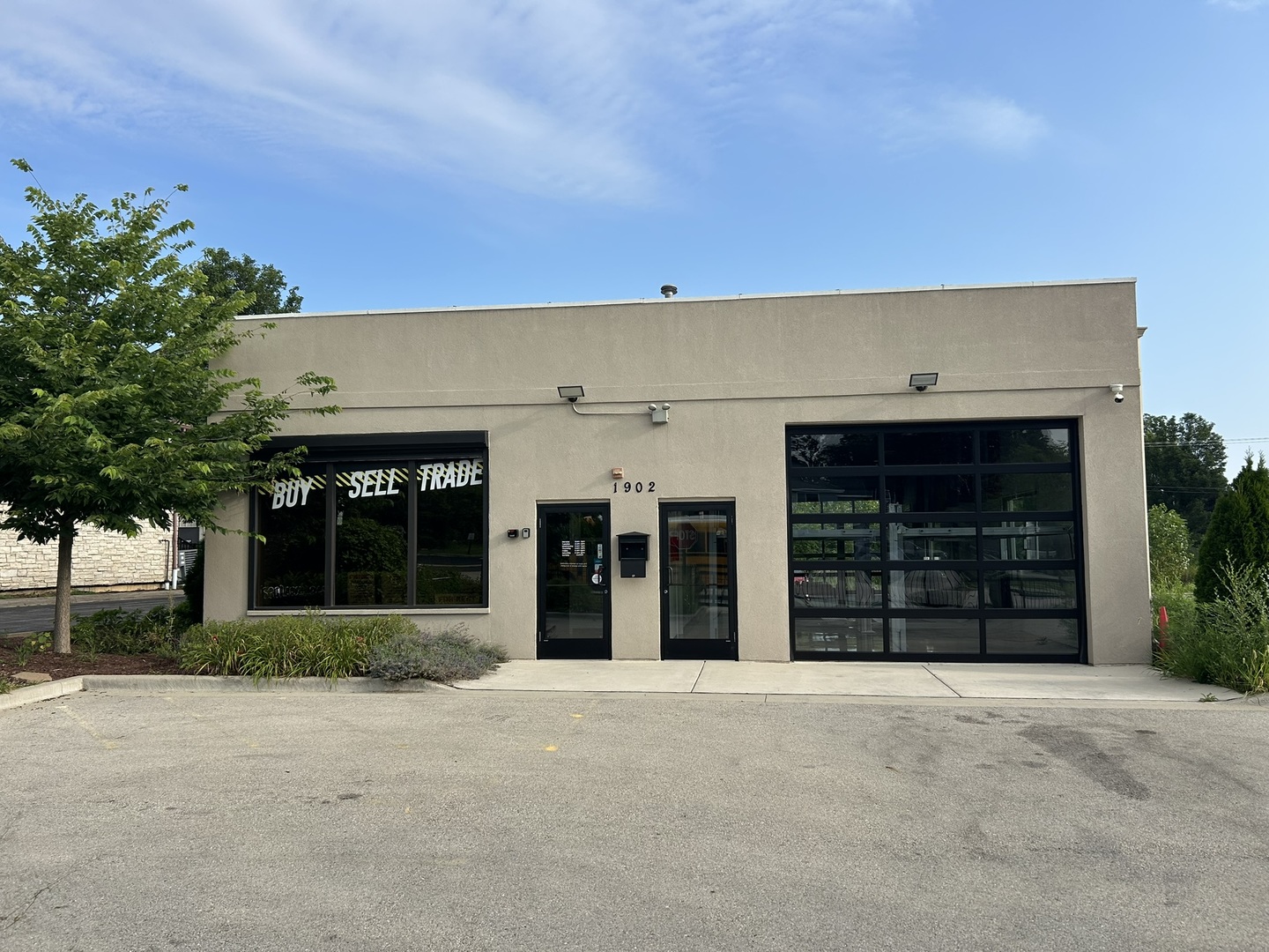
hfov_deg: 67.3
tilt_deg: +3.3
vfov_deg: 53.1
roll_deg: +0.3
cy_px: 476
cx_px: 634
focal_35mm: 26
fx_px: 953
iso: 50
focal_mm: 5.7
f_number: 1.5
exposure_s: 1/3077
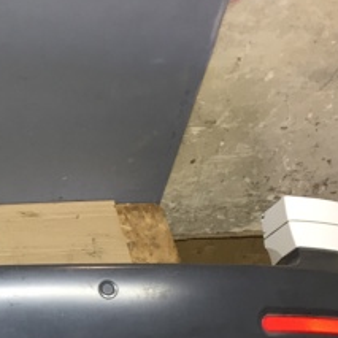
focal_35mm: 77
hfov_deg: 20.9
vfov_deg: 21.9
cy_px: 308
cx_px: -75
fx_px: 851
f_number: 2.2
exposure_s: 1/33
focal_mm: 4.15
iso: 50
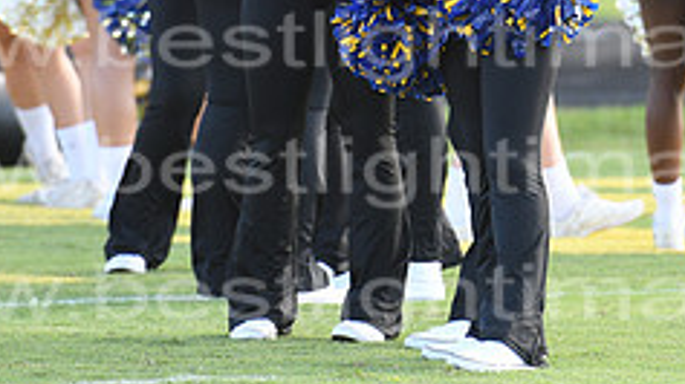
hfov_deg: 2.8
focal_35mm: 770
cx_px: 474
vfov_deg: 1.6
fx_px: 13978
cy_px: -143
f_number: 5.6
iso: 560
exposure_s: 1/640
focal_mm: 200
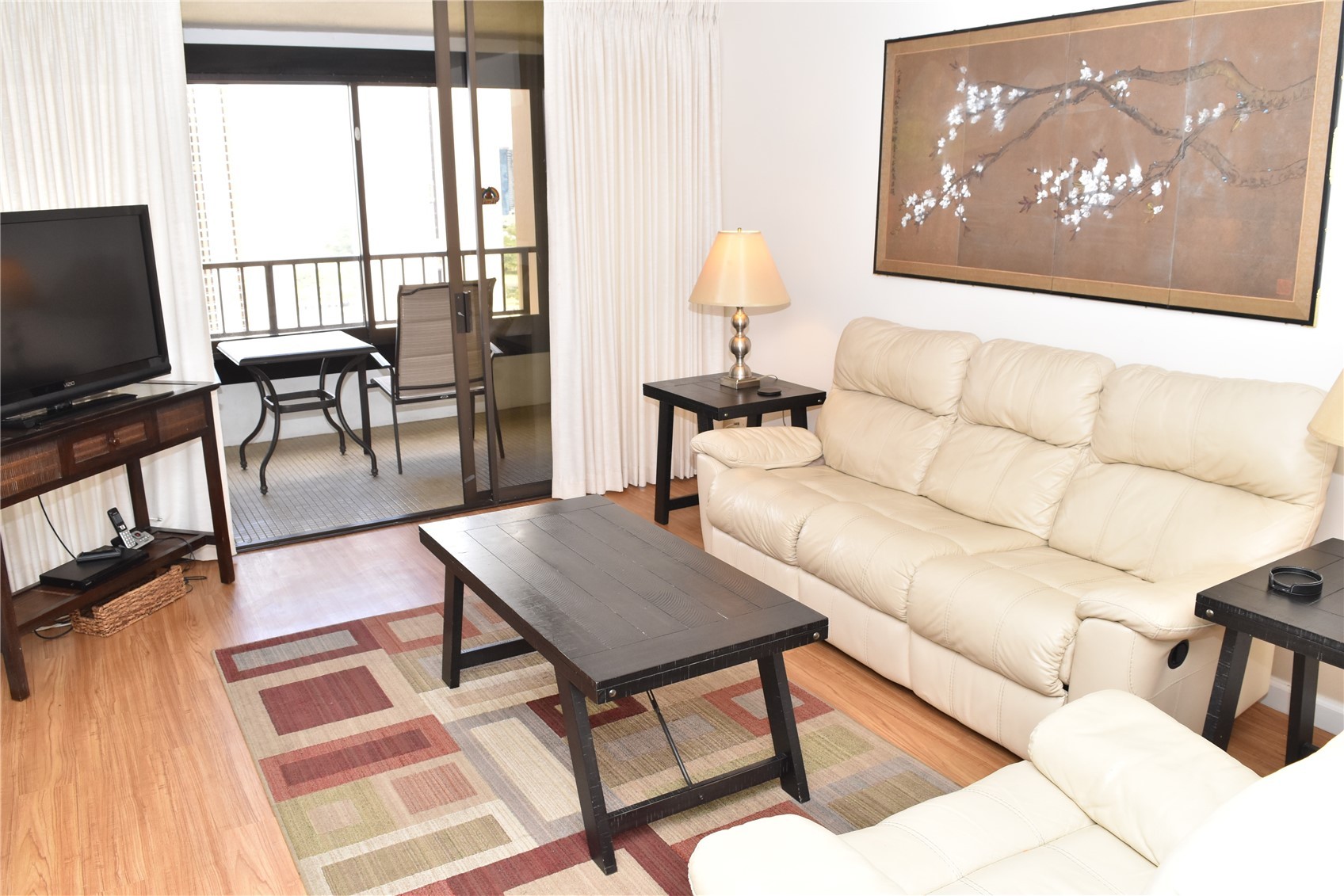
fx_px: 1008
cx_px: 672
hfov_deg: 67.4
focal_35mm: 27
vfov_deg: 47.9
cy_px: 448
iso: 800
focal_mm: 18
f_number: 7.1
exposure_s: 1/100
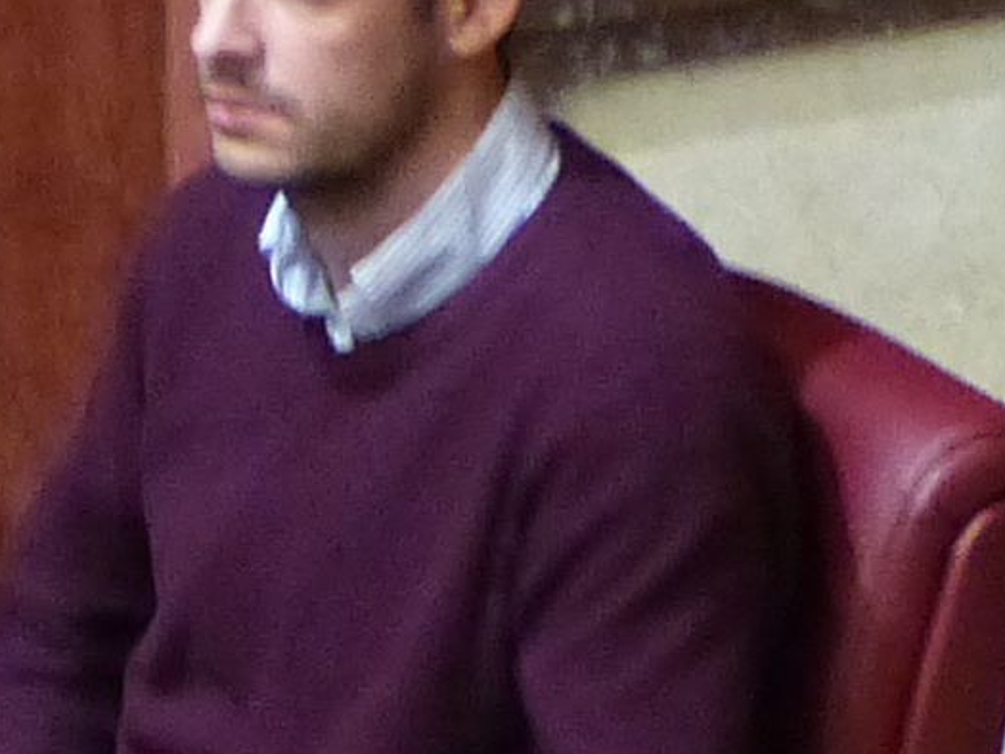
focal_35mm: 655
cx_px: -1342
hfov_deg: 3.0
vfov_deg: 2.2
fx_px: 19021
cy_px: 2574
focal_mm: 15.5
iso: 400
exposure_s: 1/15
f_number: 2.8
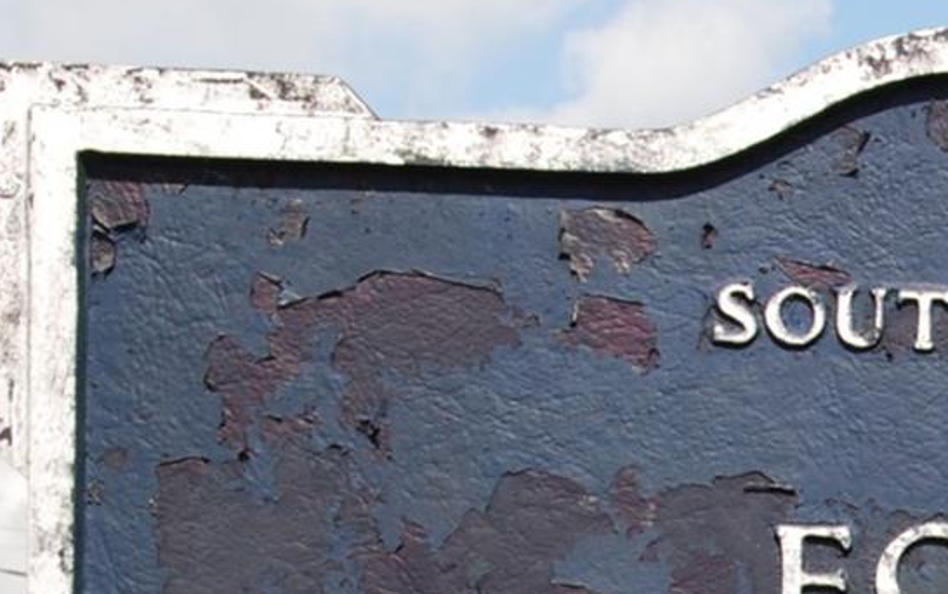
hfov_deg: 10.1
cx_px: 1465
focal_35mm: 201
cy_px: 1004
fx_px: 5194
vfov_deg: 6.4
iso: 200
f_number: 9
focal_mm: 35
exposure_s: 1/320
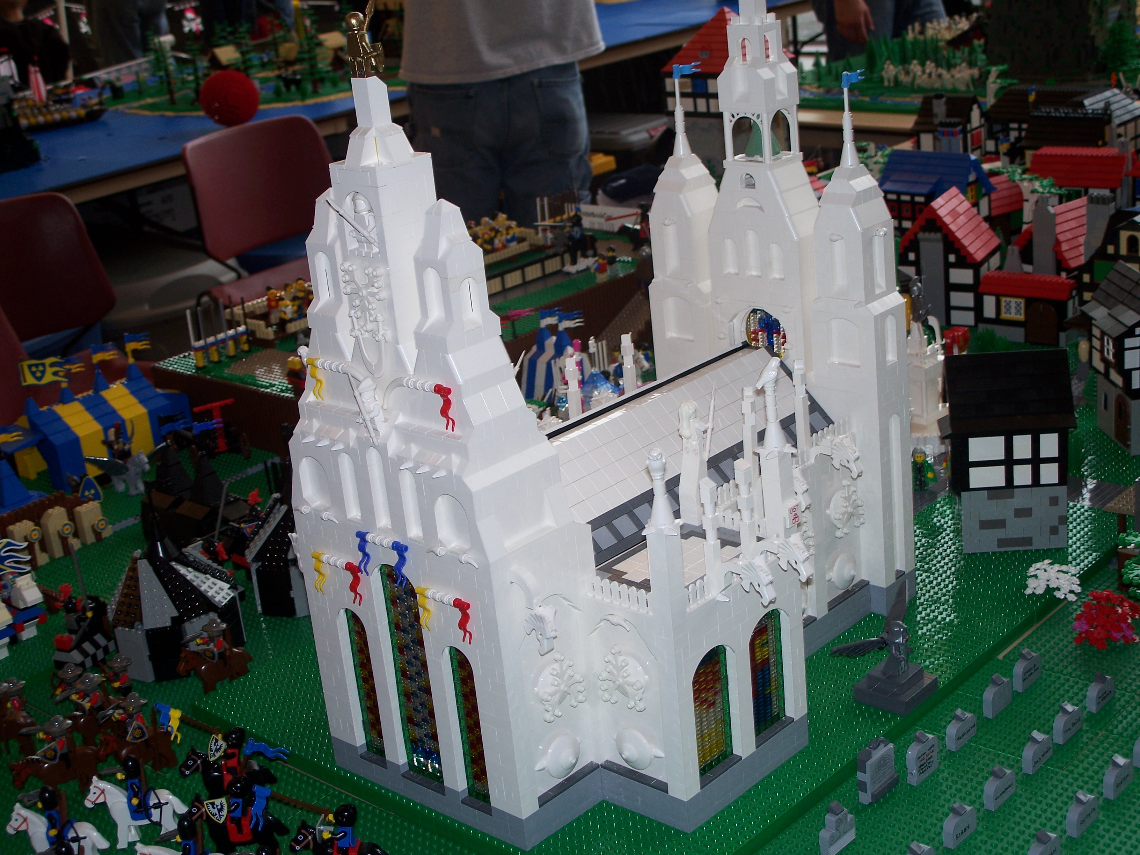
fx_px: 1680
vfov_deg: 28.6
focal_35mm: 51
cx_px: 570
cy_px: 428
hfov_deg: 37.5
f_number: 3.2
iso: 80
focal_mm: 10.7
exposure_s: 1/80
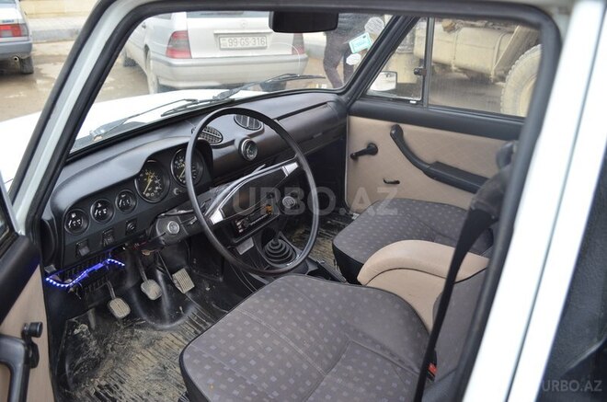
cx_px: 304
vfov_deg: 47.7
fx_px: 454
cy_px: 201
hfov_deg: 67.5
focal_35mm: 27
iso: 500
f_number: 4
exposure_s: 1/1000
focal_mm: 18
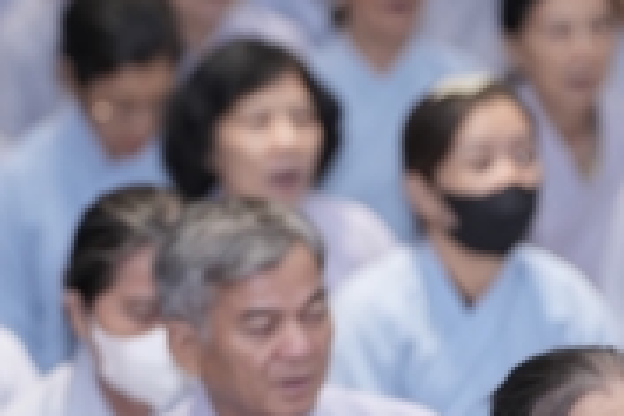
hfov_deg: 5.1
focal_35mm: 405
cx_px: 152
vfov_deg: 3.4
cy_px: 626
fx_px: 7019
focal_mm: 110
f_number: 2.8
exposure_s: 1/160
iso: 1000
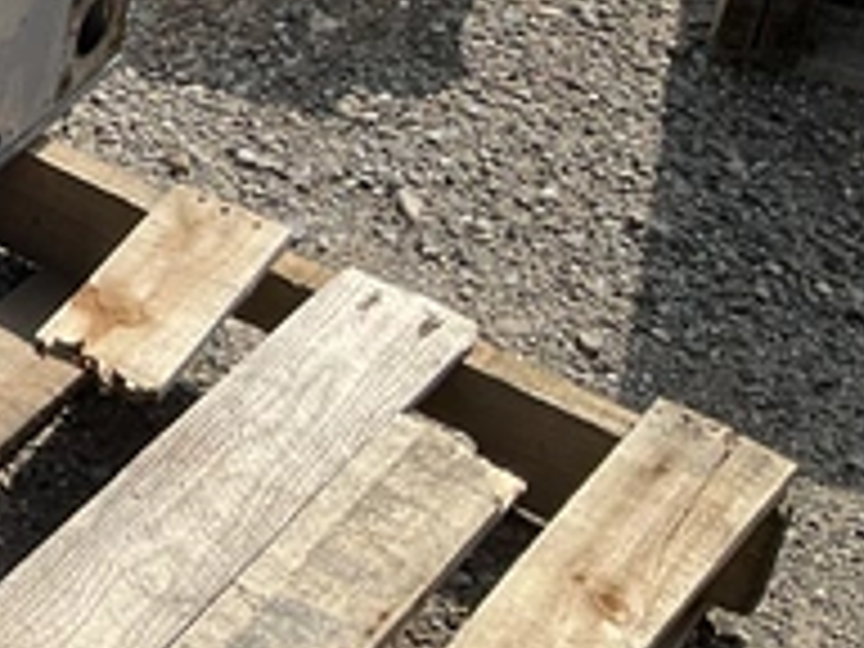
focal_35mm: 113
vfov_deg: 12.6
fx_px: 2820
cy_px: -272
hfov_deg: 14.9
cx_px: -734
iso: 25
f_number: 1.8
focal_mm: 3
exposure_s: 1/1250
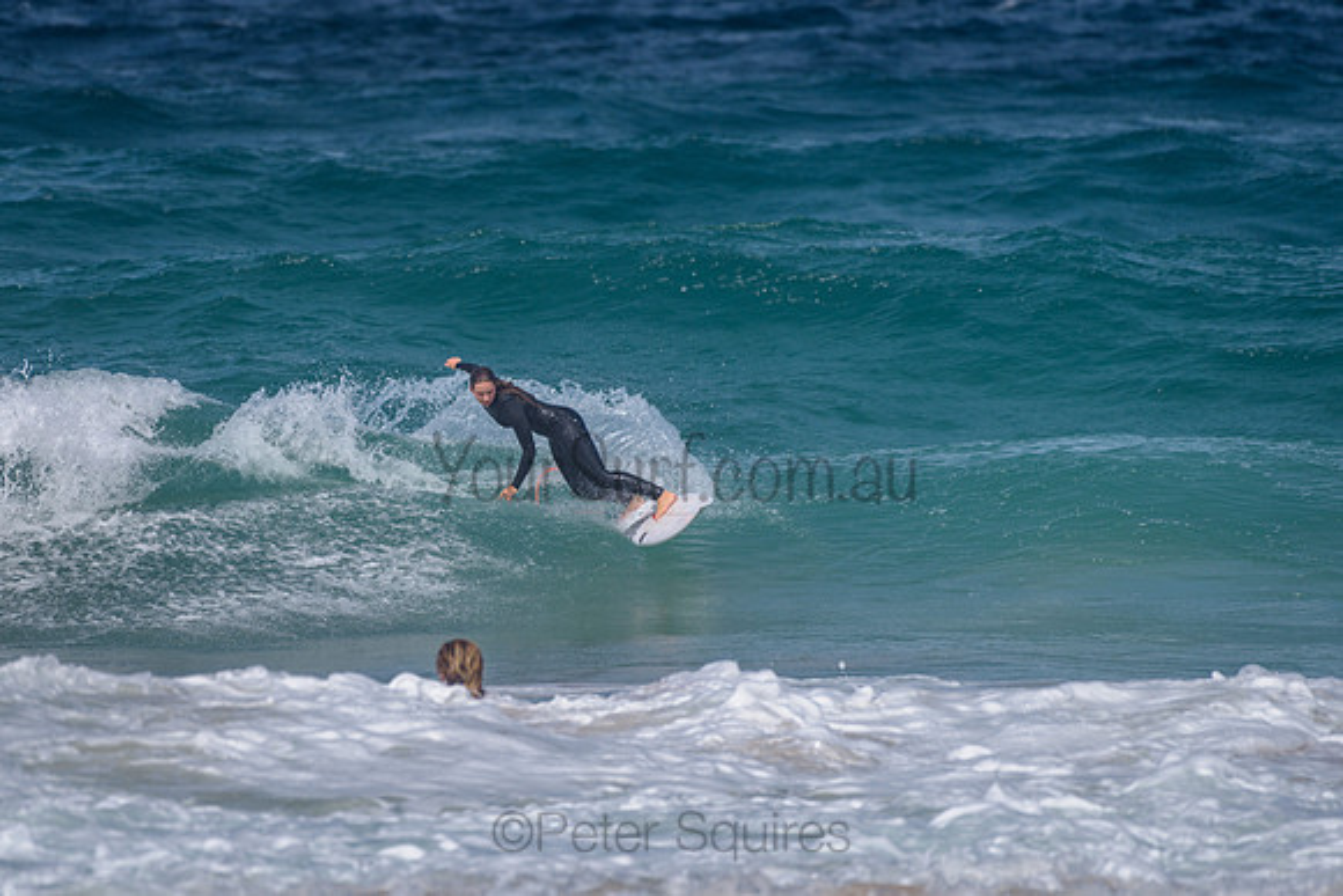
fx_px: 22885
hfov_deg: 3.4
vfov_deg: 2.2
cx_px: 550
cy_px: 384
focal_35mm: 613
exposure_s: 1/2000
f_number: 5.6
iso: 90
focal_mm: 500
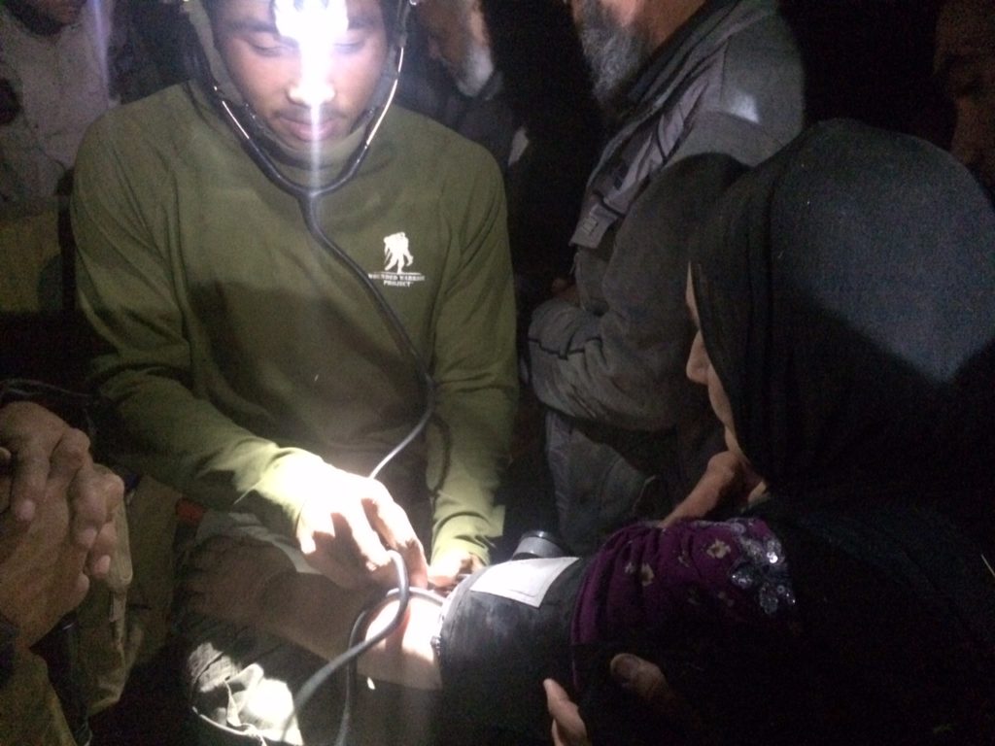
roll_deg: -0.1
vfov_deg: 48.2
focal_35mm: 29
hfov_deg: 61.7
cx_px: 498
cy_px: 373
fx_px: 834
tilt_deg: -23.9
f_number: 2.2
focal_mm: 4.15
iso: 800
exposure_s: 1/17
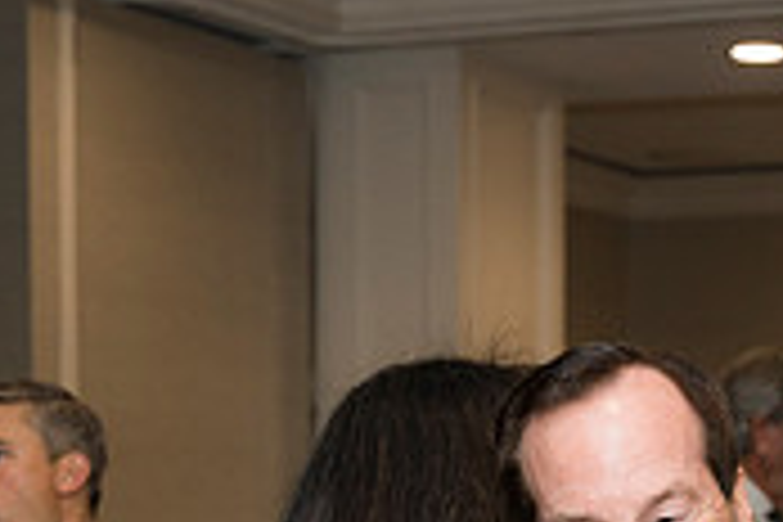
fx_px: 2762
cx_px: 639
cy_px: 785
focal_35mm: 127
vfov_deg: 10.4
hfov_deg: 16.0
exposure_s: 1/125
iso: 800
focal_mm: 38
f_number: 4
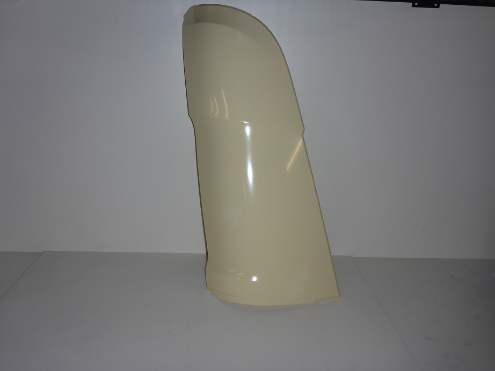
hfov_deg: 63.4
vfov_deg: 49.8
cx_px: 248
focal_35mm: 28
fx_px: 400
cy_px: 186
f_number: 3.3
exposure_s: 1/60
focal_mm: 4.9
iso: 100
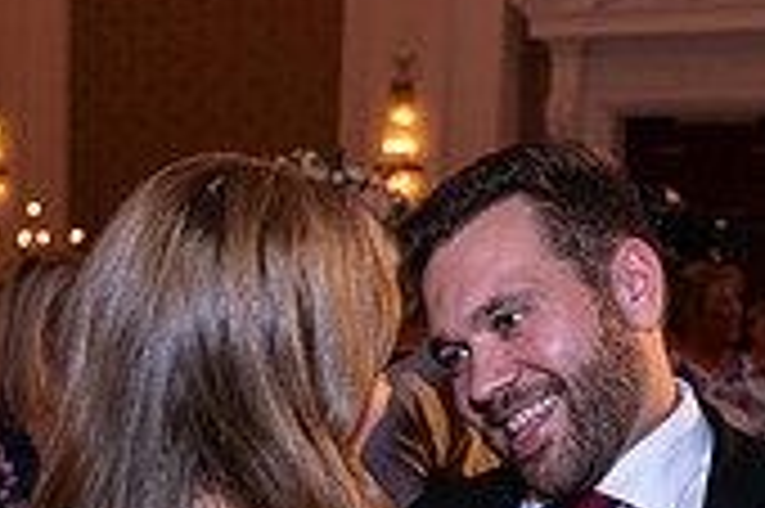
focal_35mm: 82
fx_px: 1741
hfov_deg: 24.8
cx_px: 328
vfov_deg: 15.8
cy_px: 654
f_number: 3.5
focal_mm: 24
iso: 1250
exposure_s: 1/160
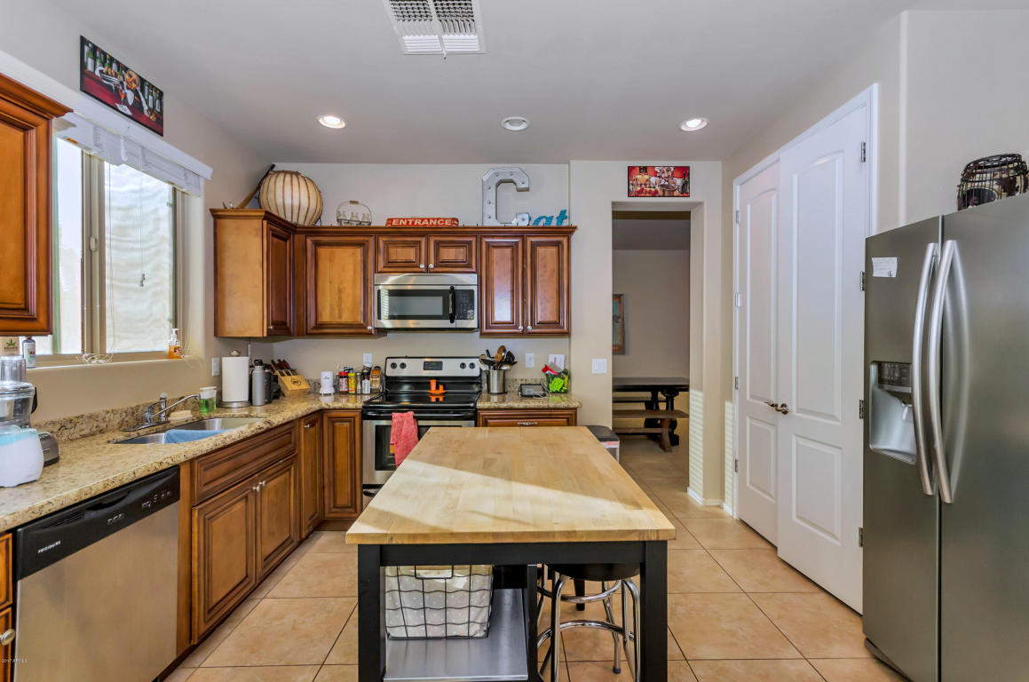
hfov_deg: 100.5
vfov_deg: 77.1
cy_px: 341
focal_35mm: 15
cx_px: 514
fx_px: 428
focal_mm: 10
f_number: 6.3
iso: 500
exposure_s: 1/60
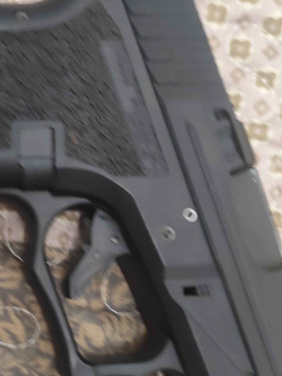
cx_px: 43
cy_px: 256
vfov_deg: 32.9
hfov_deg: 24.7
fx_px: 630
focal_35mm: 58
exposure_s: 1/20
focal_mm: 6.14
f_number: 1.65
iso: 2000
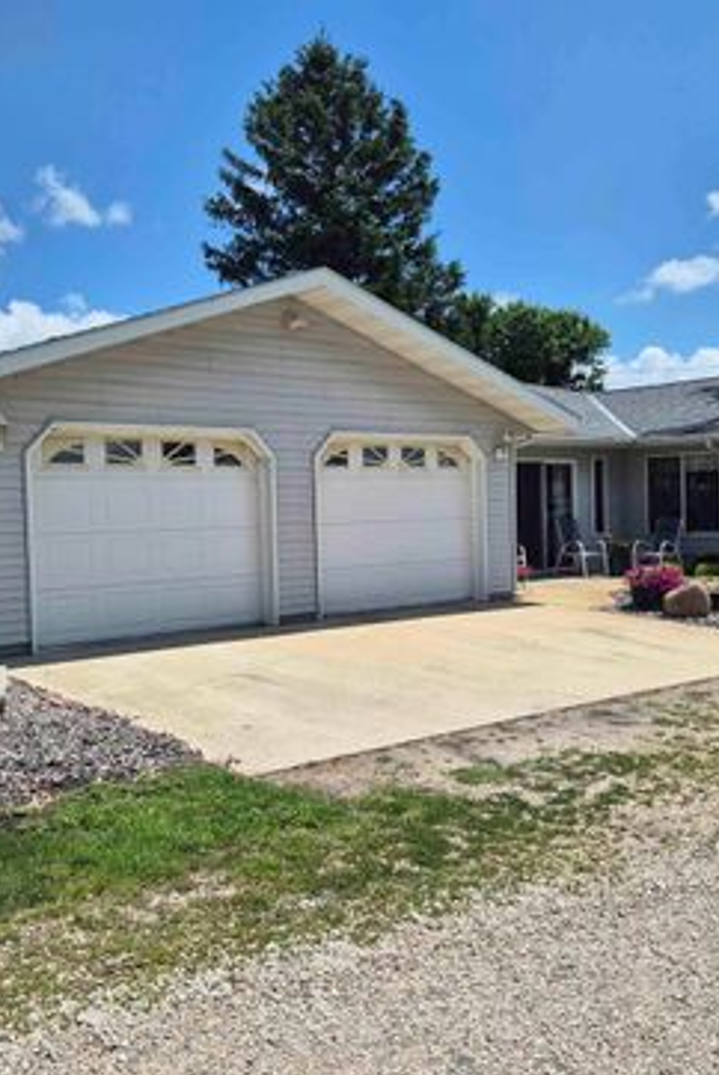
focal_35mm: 33
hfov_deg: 40.0
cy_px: 554
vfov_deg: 57.2
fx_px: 987
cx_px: 309
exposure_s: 1/7696
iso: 80
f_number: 1.8
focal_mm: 5.4
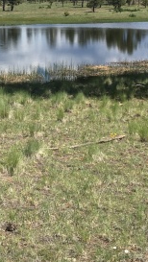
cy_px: 45
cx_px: 22
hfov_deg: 16.2
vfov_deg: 27.9
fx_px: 515
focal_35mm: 74
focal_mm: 4.15
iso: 25
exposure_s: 1/1748
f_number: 2.2
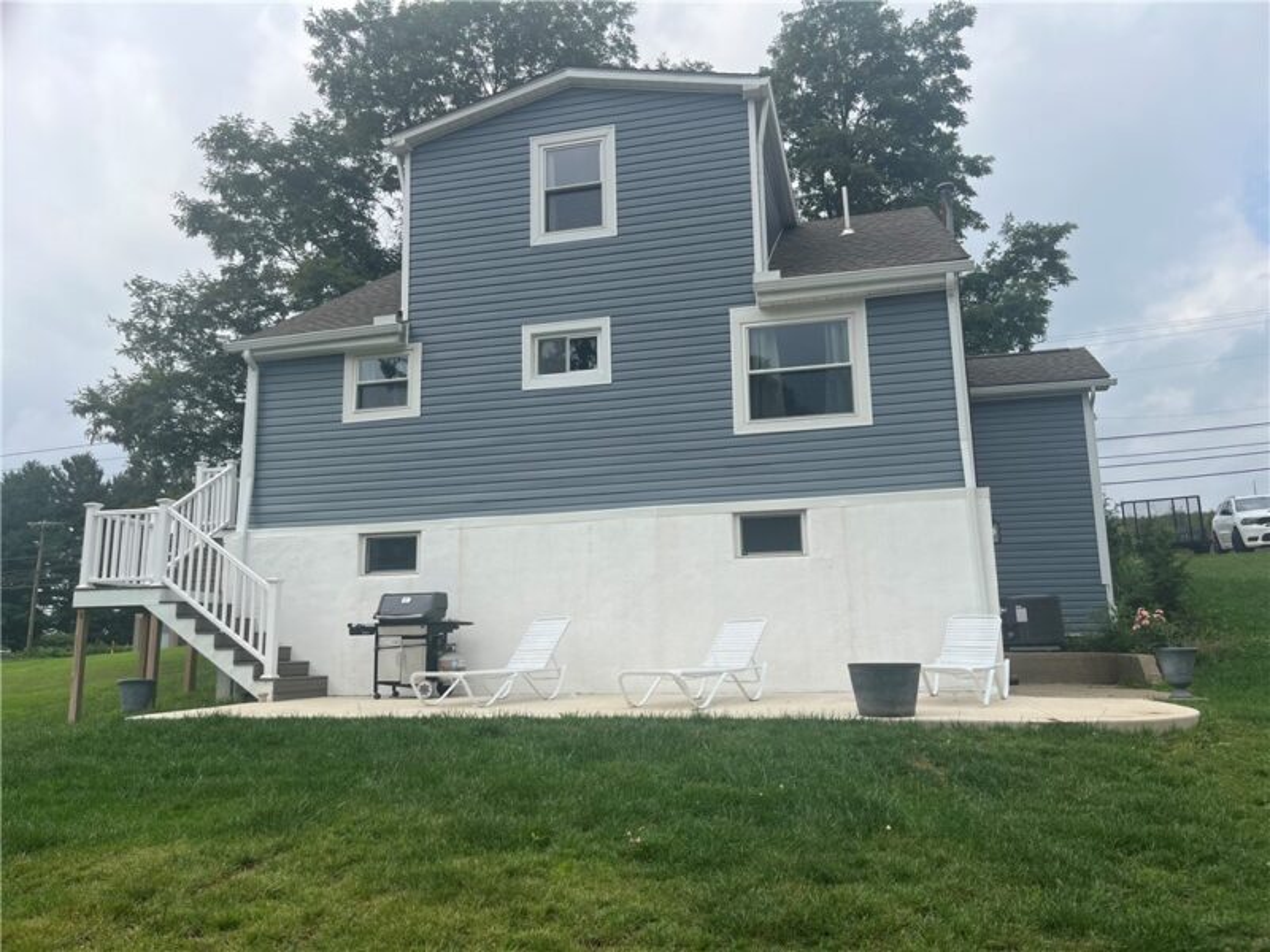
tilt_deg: +11.9
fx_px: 954
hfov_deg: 67.3
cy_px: 476
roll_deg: +1.2
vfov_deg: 53.1
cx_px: 635
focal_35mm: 26
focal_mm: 5.1
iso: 50
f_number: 1.6
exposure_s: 1/3876
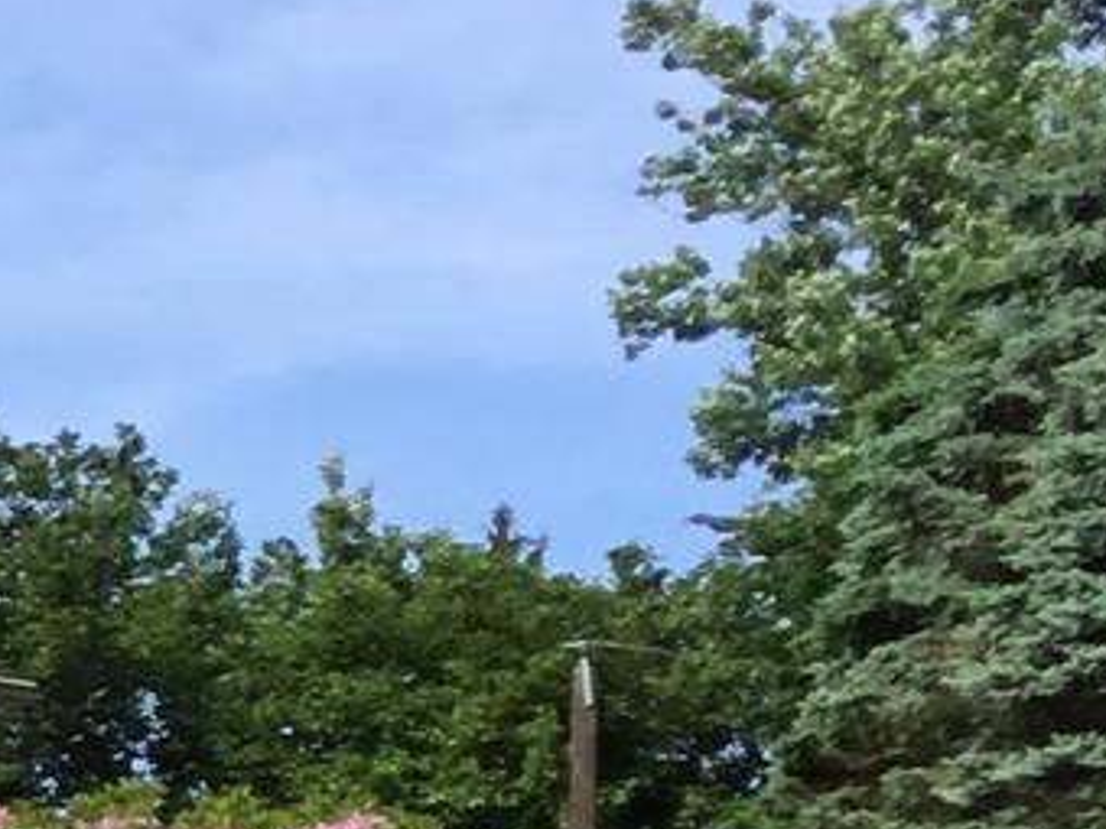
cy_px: 1164
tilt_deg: +6.3
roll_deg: -1.8
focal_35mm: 187
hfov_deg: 9.8
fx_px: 5975
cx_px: -1161
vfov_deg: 7.8
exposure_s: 1/1217
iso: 25
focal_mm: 3.3
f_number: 2.4
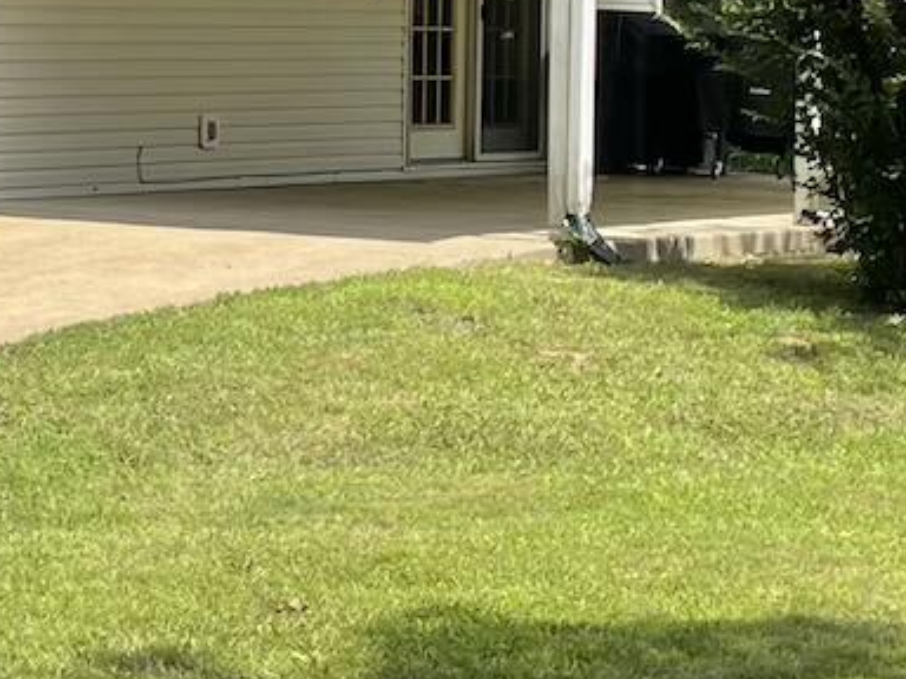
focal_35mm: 122
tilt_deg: -0.6
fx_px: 3193
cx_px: -363
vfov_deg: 12.1
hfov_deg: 15.2
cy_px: 125
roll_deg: -0.7
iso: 32
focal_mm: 4.2
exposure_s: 1/2618
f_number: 1.6
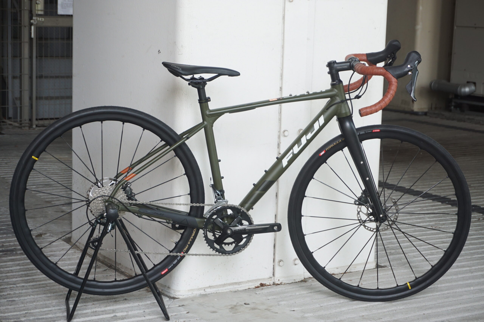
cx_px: 242
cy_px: 161
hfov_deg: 27.0
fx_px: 1007
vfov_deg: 18.1
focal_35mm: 75
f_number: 5.6
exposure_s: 1/40
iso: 400
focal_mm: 50
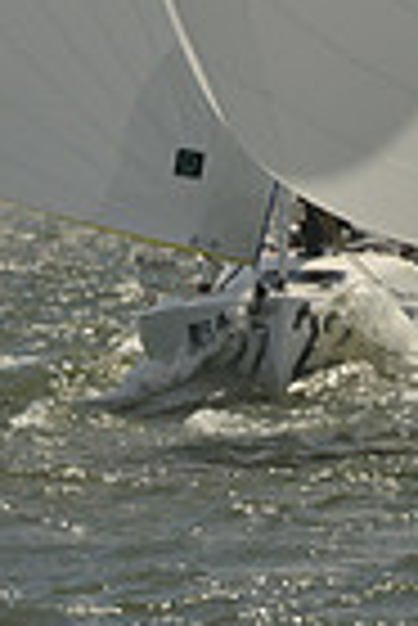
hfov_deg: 1.0
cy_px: -441
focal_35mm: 1377
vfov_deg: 1.5
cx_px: 321
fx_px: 23921
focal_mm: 330
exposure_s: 1/1250
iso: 280
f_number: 11
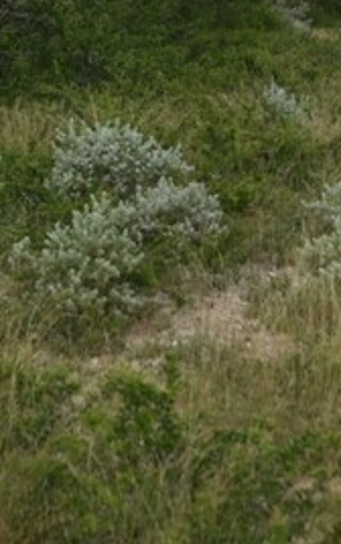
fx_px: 1959
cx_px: 140
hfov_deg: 9.9
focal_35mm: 132
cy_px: -18
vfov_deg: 15.5
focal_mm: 32
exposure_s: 1/1600
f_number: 5.6
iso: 200
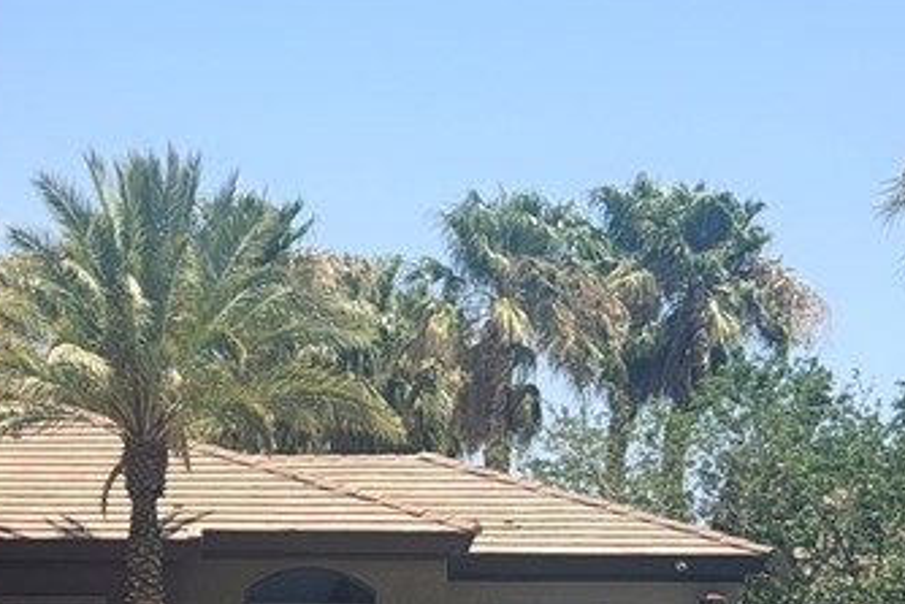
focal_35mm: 153
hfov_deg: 12.8
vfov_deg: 9.0
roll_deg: +0.2
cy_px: 330
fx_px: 3848
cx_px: -431
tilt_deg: +6.1
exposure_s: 1/3891
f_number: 1.78
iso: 64
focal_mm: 6.76
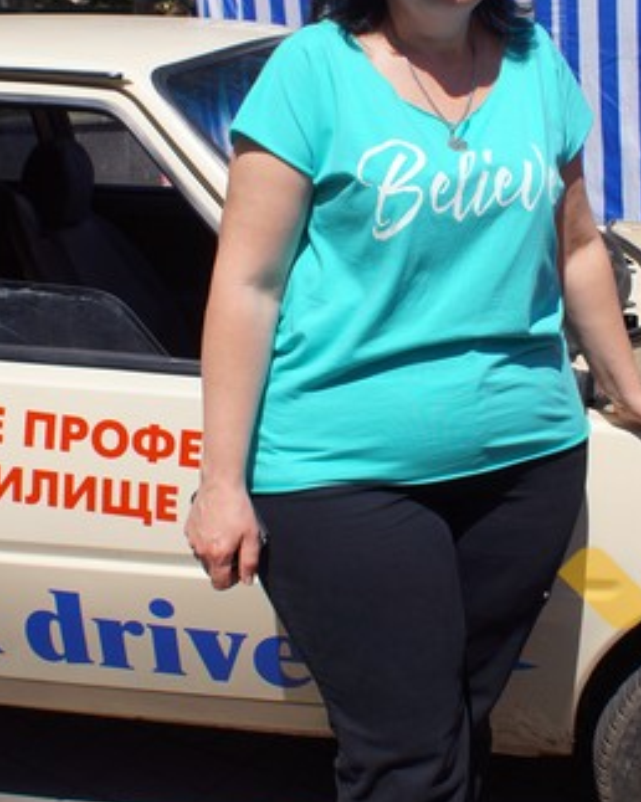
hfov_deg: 24.9
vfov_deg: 30.7
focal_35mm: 61
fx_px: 1448
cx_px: 407
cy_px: 252
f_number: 5
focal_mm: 20
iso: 100
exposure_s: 1/1000
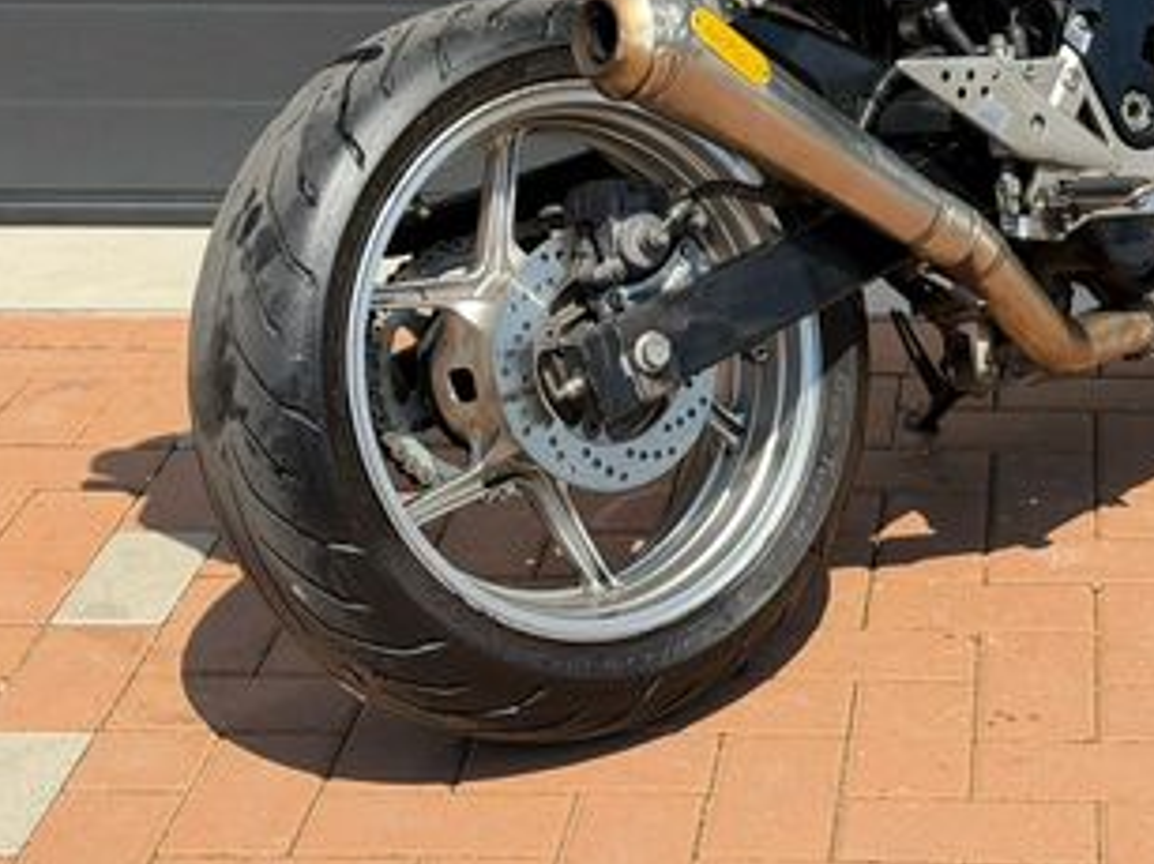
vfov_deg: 14.5
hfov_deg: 19.4
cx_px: 928
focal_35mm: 100
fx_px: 3332
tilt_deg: -12.2
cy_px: 0
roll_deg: +0.8
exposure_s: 1/2577
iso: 64
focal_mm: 6.76
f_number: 1.78
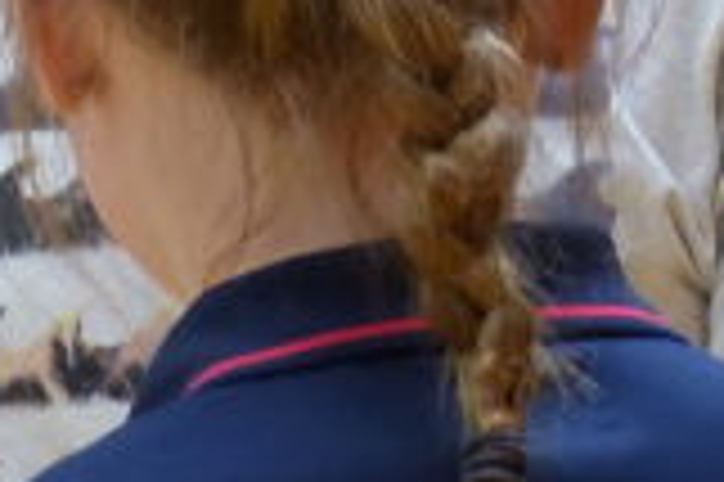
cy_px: 131
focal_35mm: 1147
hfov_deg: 1.8
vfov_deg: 1.2
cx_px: 310
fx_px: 23044
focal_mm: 31.1
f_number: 2.8
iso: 200
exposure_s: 1/80
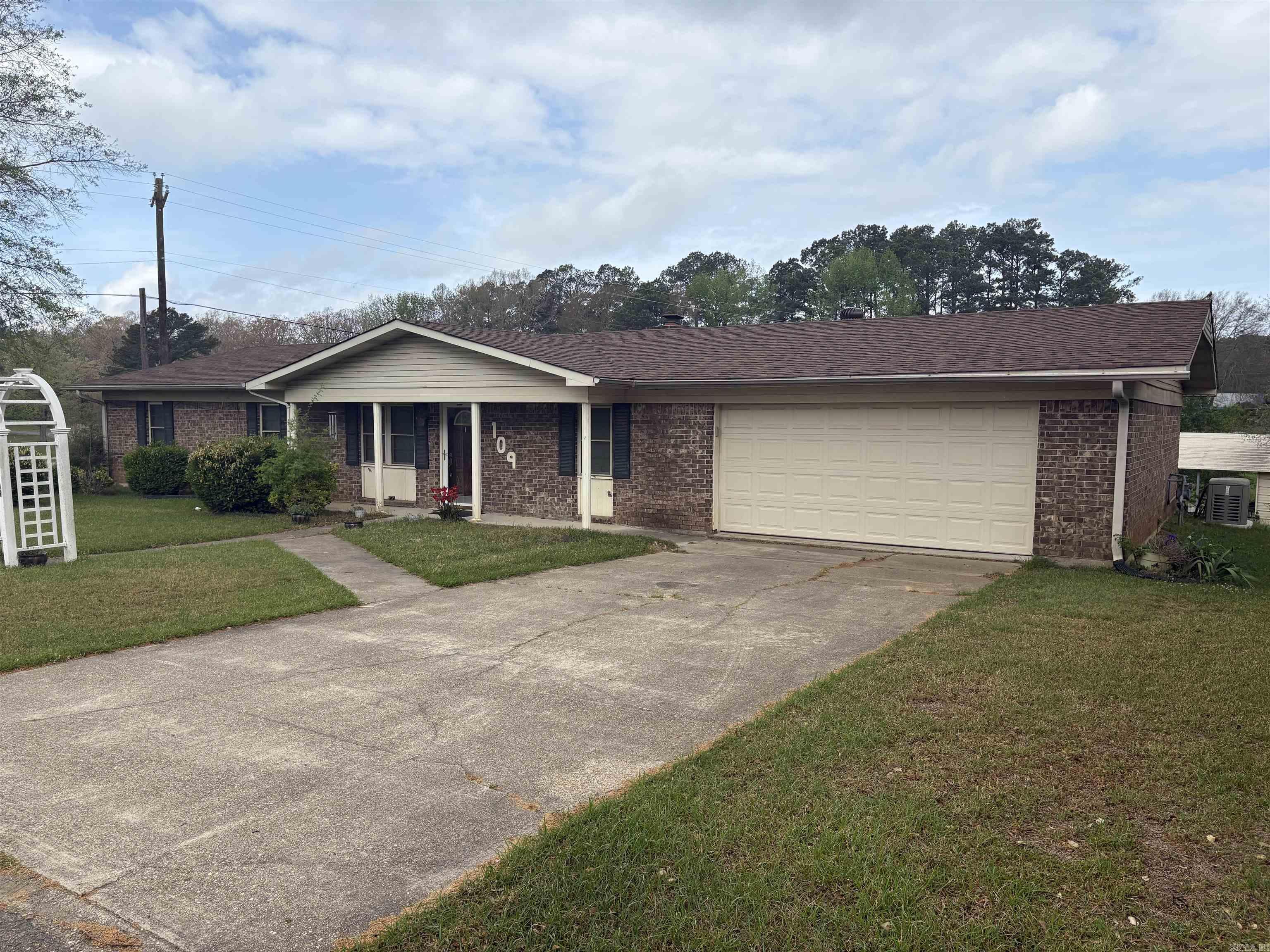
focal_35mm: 26
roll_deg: +0.5
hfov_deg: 67.3
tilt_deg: -4.9
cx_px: 635
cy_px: 476
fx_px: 954
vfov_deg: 53.1
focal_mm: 5.96
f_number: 1.6
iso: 50
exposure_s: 1/2141
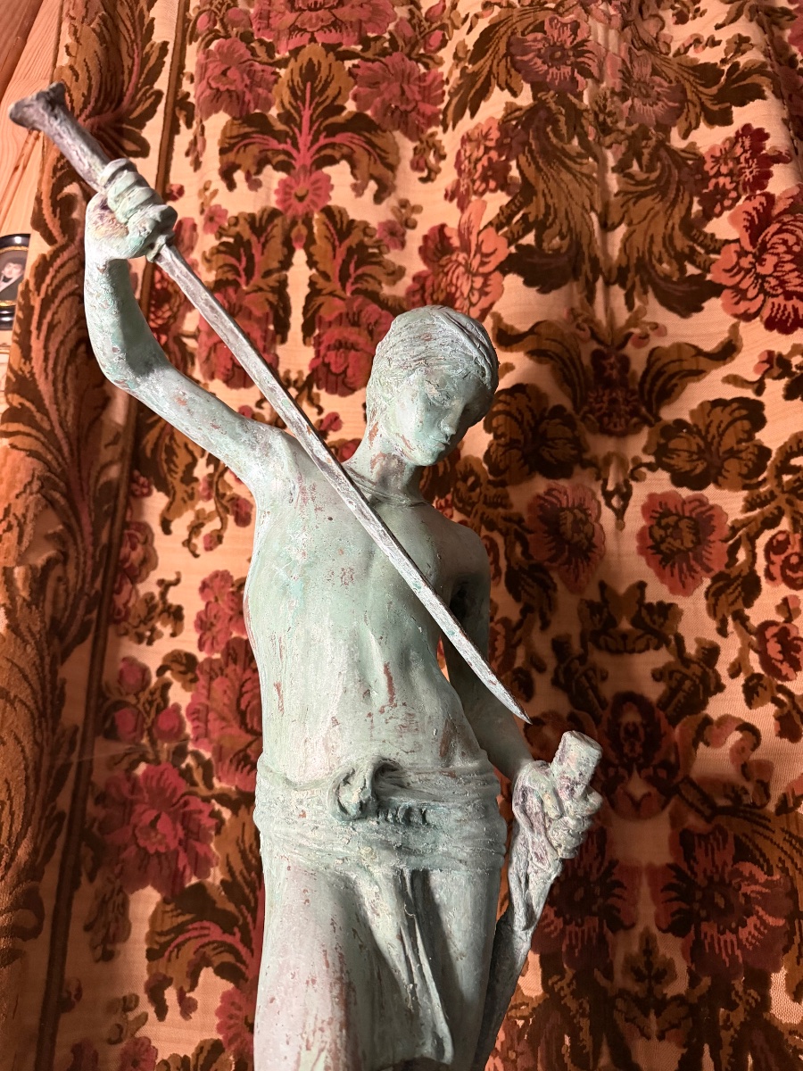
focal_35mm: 24
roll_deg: -2.3
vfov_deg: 71.6
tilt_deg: +26.1
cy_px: 536
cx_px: 402
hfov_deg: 56.8
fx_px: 742
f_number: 1.78
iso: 800
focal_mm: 6.76
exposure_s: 1/40
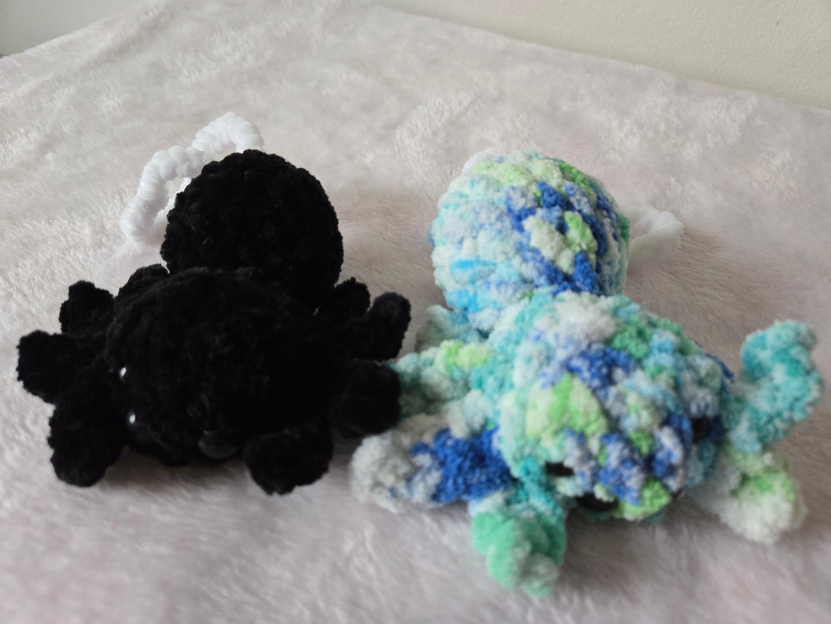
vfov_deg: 58.9
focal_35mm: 23
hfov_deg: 73.9
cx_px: 416
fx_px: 552
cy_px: 312
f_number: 1.8
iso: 640
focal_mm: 5.4
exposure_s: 1/120
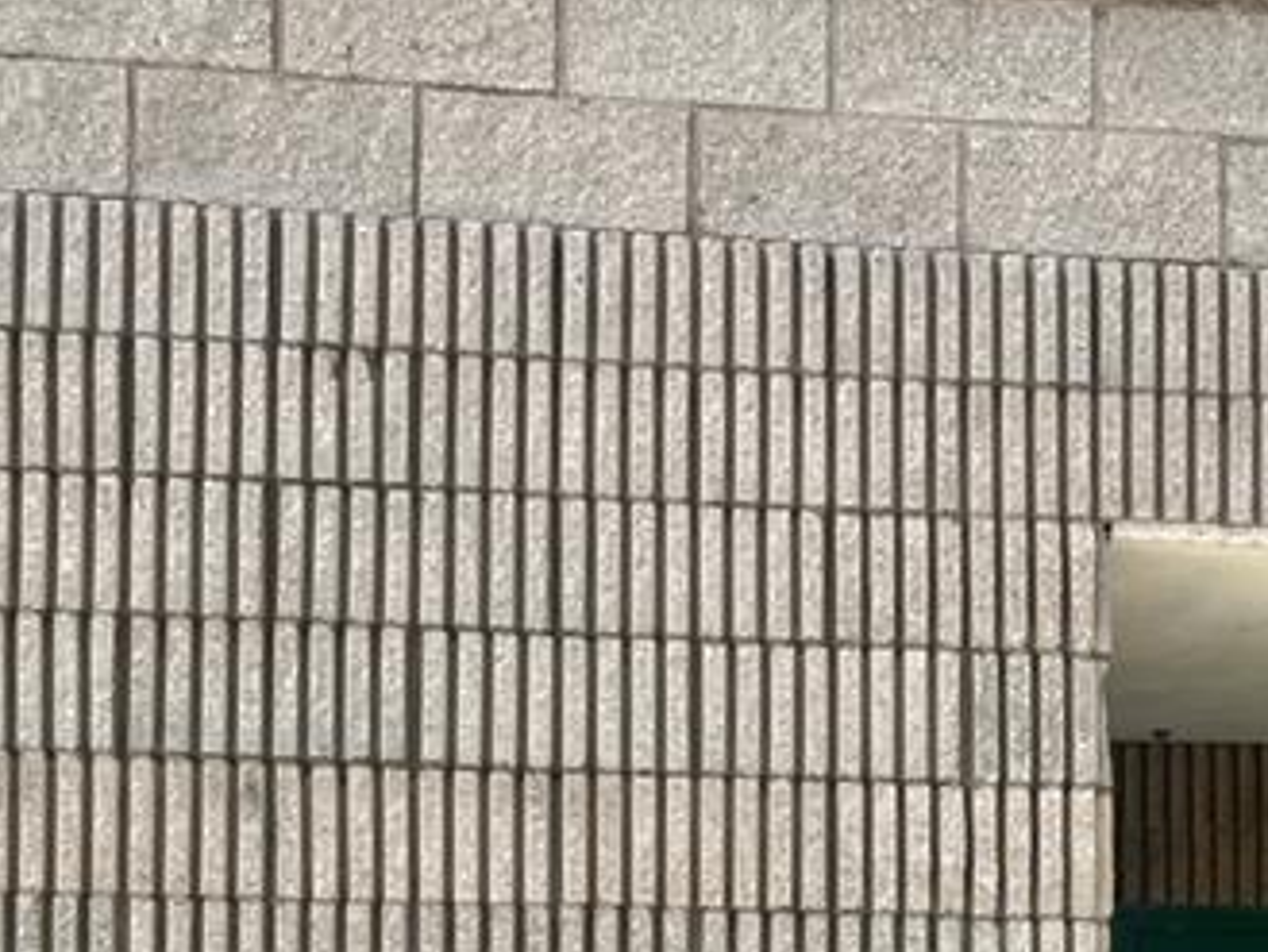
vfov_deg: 17.3
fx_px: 2968
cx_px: 1098
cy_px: 1156
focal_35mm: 81
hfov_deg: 23.6
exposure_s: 1/1477
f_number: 1.6
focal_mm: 5.1
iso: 50
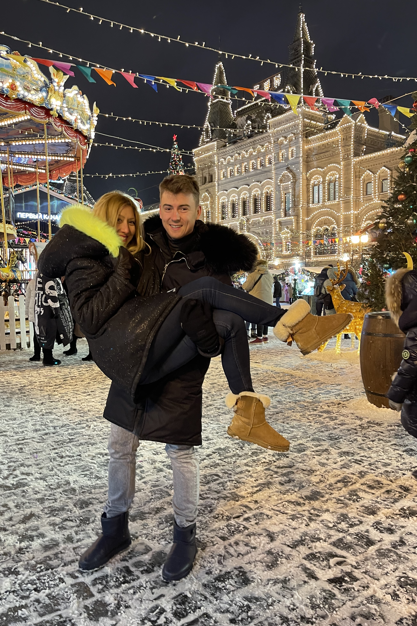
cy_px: 316
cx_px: 178
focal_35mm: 28
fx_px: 486
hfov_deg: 46.3
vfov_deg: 65.5
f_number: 1.6
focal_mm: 5.1
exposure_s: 1/50
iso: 200
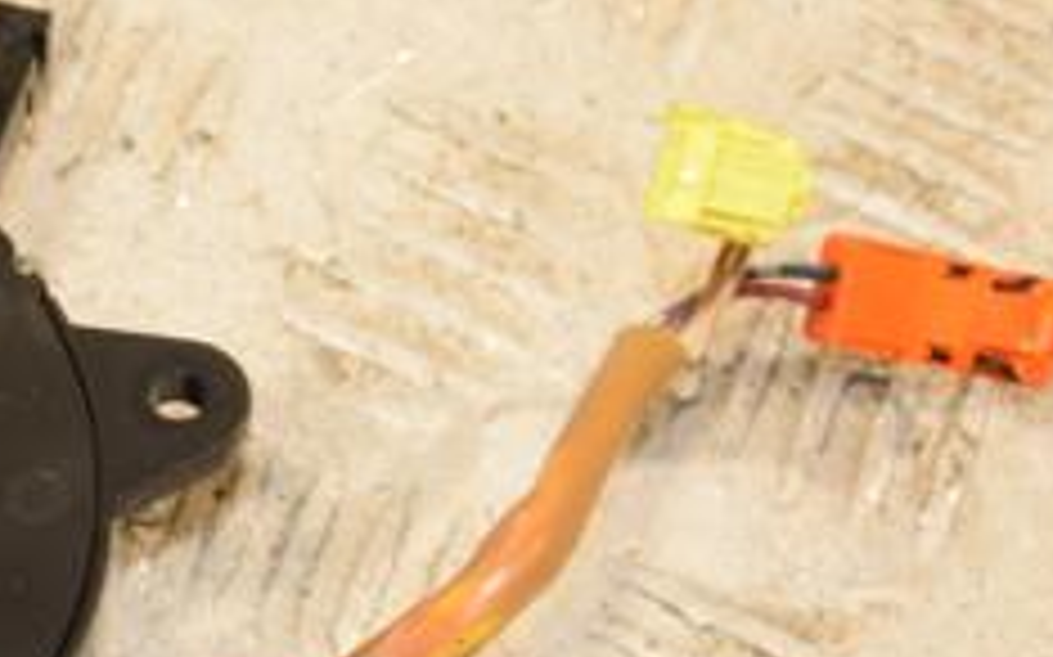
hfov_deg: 9.1
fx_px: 6511
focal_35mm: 227
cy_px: 459
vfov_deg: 5.8
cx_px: -166
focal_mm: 58
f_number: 7.1
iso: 800
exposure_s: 1/200
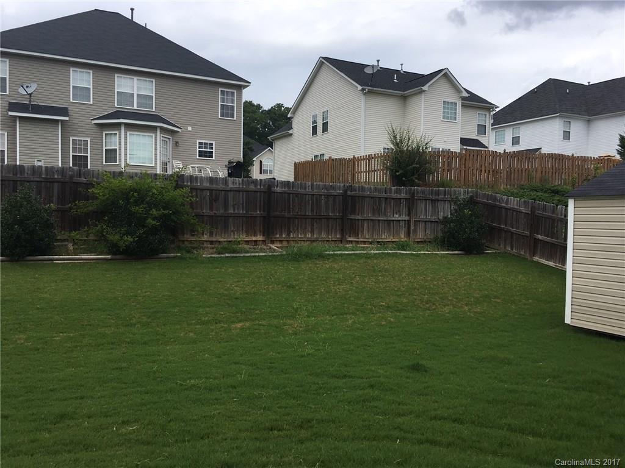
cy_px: 234
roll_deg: -1.5
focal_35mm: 29
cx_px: 312
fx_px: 524
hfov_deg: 61.7
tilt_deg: -2.4
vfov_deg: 48.2
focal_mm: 4.15
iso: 25
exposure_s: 1/1748
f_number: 2.2
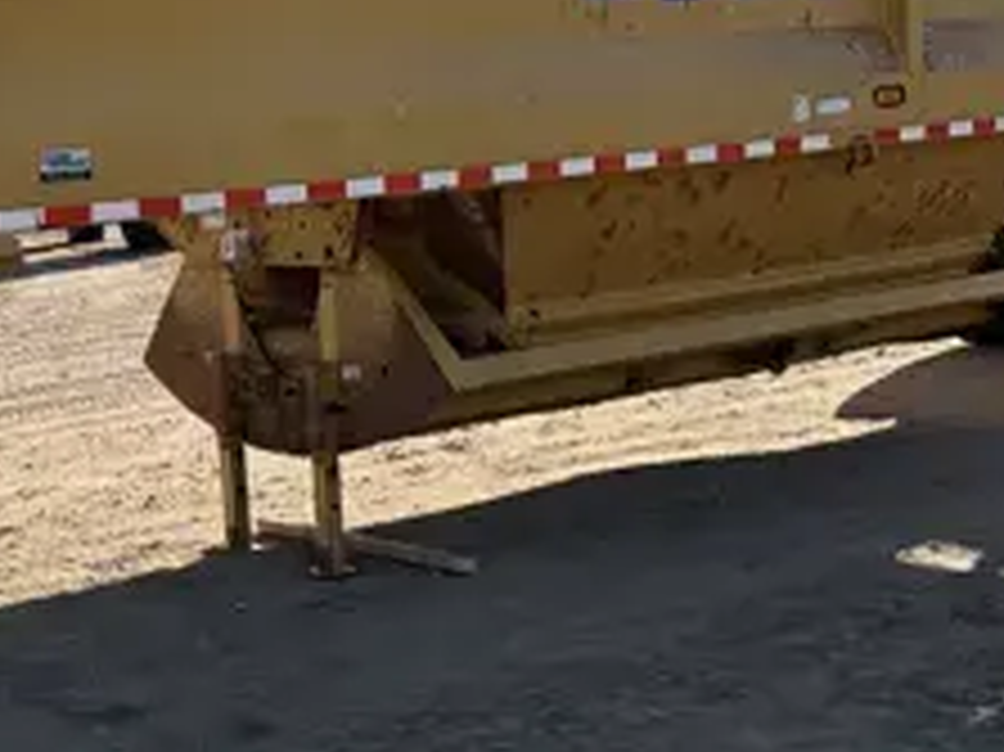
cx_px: 248
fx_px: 2000
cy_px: 342
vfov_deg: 21.3
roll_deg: +4.2
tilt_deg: -6.1
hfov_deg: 27.8
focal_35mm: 69
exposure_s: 1/4016
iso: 80
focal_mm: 6.86
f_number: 1.78
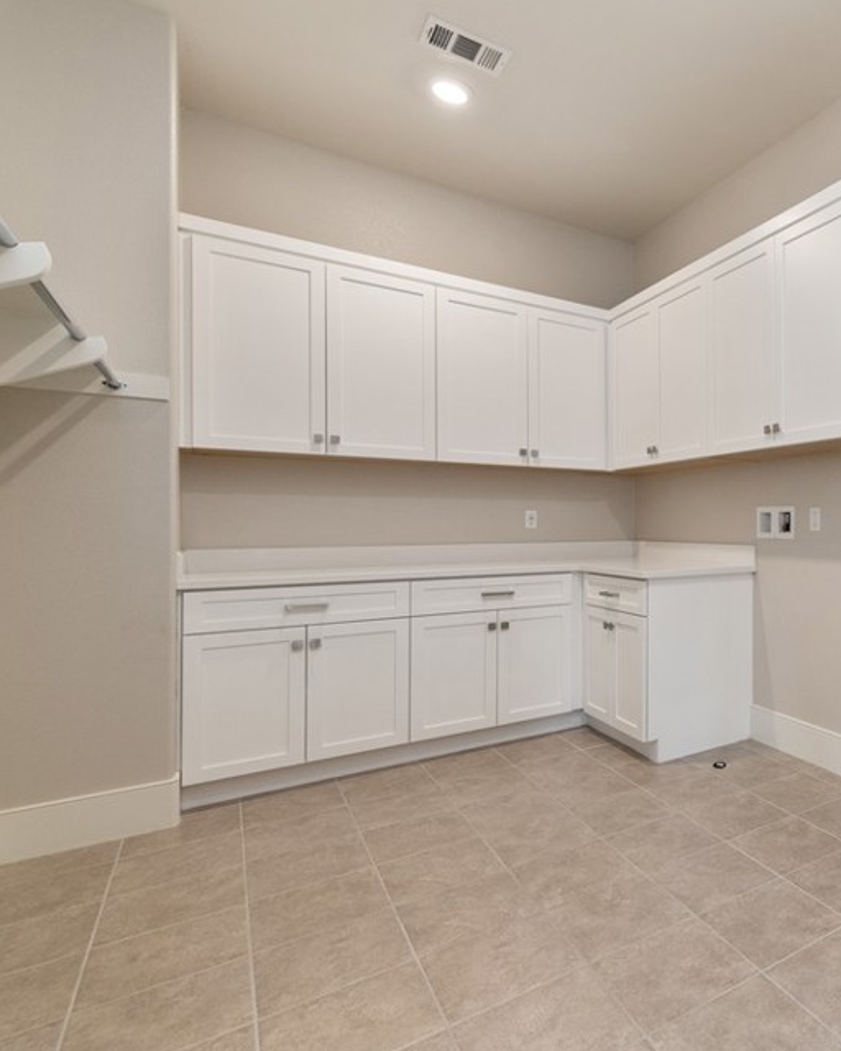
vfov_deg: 77.6
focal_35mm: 21
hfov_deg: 53.7
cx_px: 813
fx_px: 653
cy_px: 512
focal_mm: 14
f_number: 4
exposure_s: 1/60
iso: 640
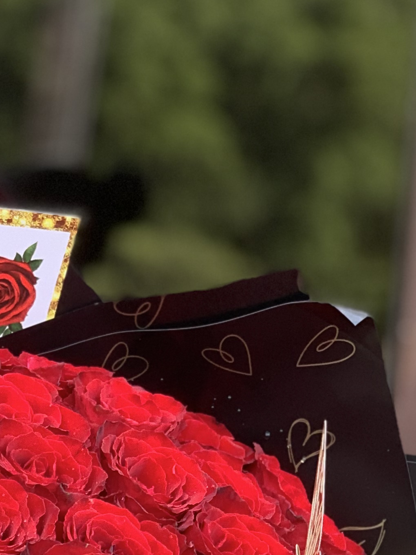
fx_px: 2467
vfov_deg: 12.5
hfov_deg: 9.5
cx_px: -114
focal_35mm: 154
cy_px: 675
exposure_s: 1/122
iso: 100
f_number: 2.4
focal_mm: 6
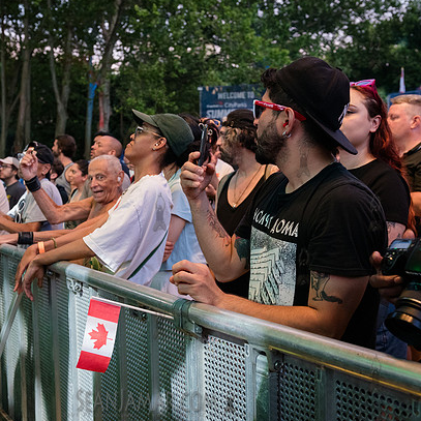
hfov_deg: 37.5
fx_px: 619
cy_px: 212
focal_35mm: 45
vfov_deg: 37.6
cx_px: 182
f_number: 4
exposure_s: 1/250
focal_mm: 34
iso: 4000
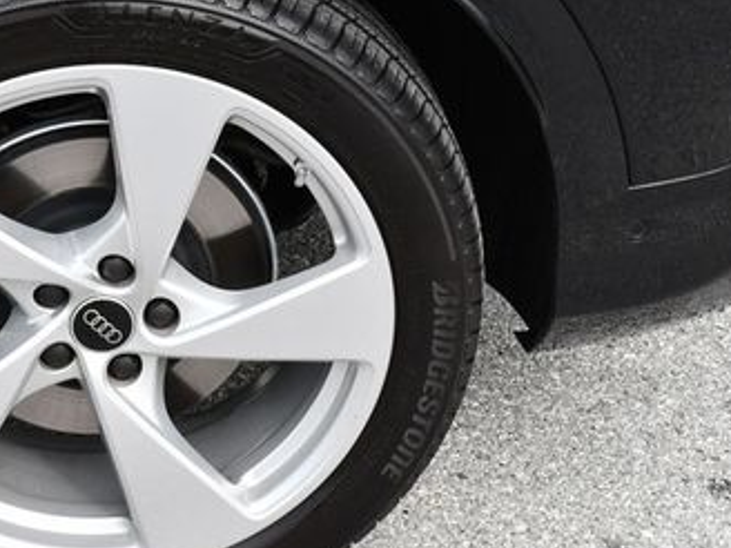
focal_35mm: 109
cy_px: 274
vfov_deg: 13.6
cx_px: 123
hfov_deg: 17.9
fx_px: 2302
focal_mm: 29
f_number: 7.1
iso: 200
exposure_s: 1/250
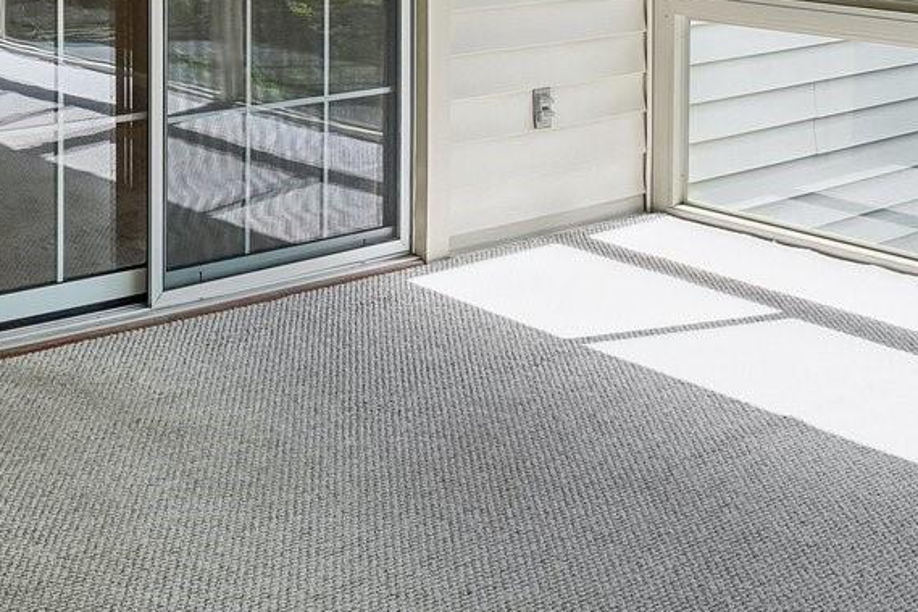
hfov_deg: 31.8
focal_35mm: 54
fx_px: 1377
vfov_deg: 22.8
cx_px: -137
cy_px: -148
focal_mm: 10
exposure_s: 1/30
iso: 125
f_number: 8
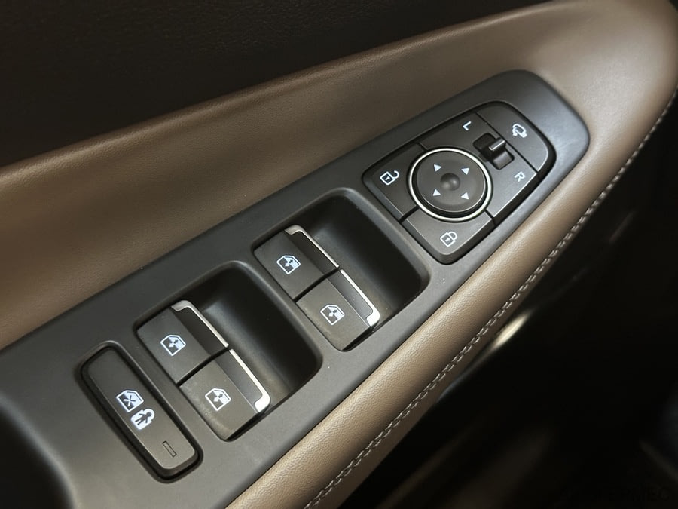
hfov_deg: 39.7
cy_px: 254
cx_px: 339
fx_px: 940
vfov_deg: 30.3
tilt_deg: -47.1
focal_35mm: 48
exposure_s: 1/25
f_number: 1.78
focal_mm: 6.86
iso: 640
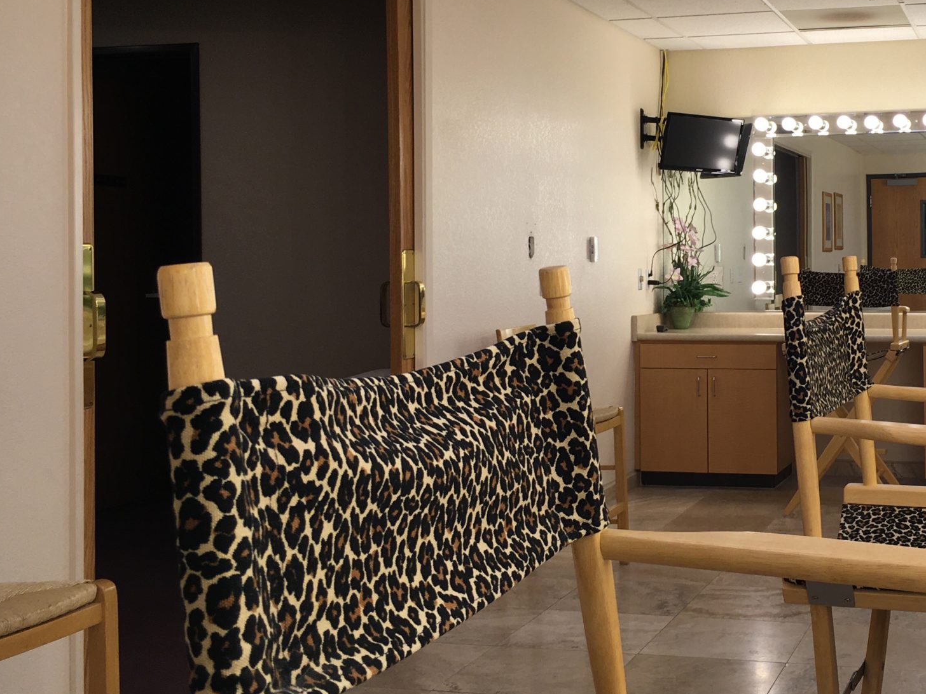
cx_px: 705
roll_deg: +0.2
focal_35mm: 51
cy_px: 245
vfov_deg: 28.4
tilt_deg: +0.3
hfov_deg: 36.5
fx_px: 1364
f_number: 2.2
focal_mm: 4.15
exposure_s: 1/60
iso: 25
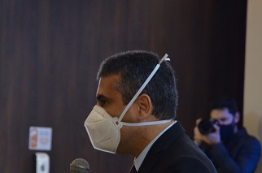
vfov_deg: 4.6
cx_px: 101
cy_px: 143
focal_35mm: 294
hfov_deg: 7.0
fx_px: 2134
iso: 1600
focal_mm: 105
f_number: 5.6
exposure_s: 1/125
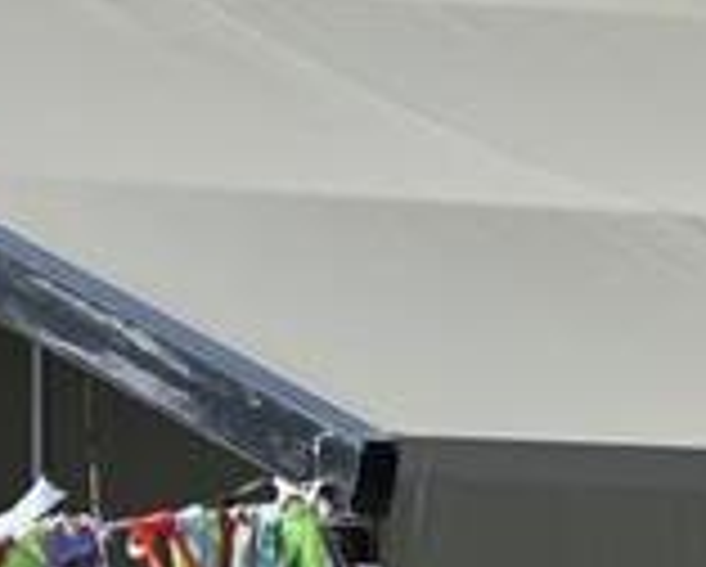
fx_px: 12385
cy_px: 650
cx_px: -351
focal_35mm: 592
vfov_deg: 2.6
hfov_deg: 3.3
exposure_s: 1/640
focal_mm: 100
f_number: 6.3
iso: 320
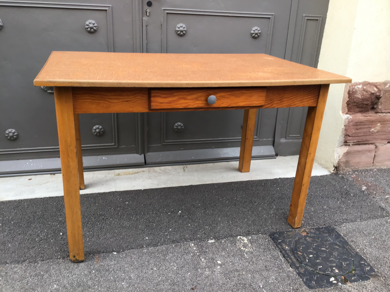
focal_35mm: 31
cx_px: 195
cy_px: 146
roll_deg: -3.1
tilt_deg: -20.1
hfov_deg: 58.4
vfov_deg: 45.4
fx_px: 349
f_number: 2.4
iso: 25
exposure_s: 1/50
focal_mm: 3.3
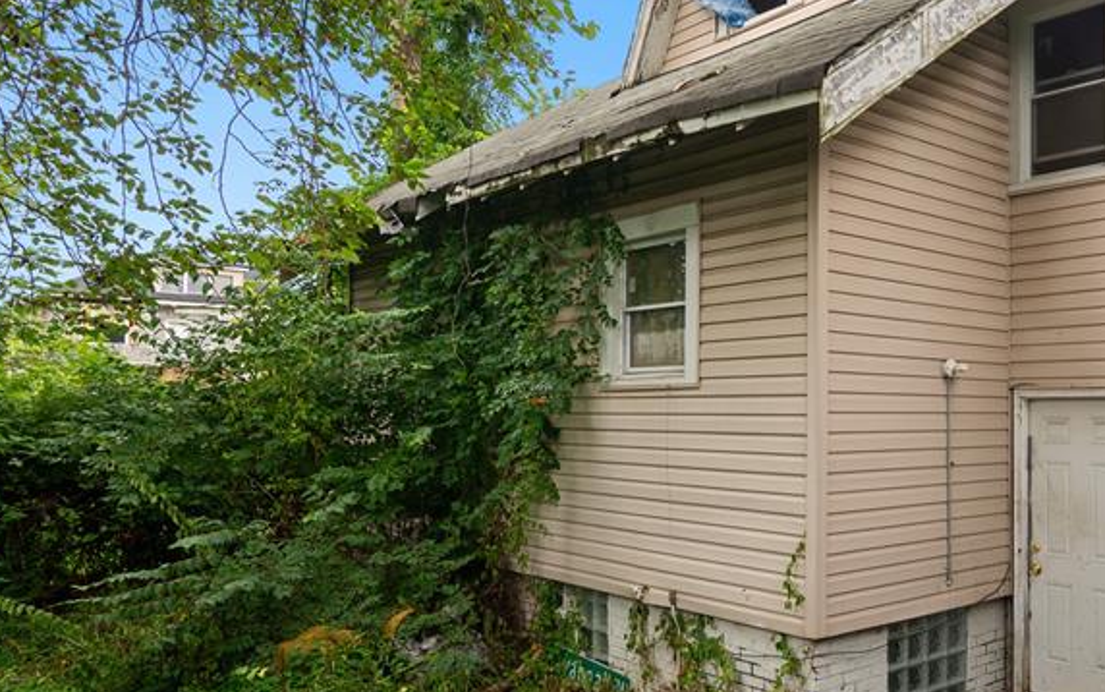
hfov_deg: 57.1
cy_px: 285
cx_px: 869
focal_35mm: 31
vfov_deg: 40.5
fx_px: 934
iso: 250
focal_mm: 17
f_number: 7.1
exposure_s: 1/80
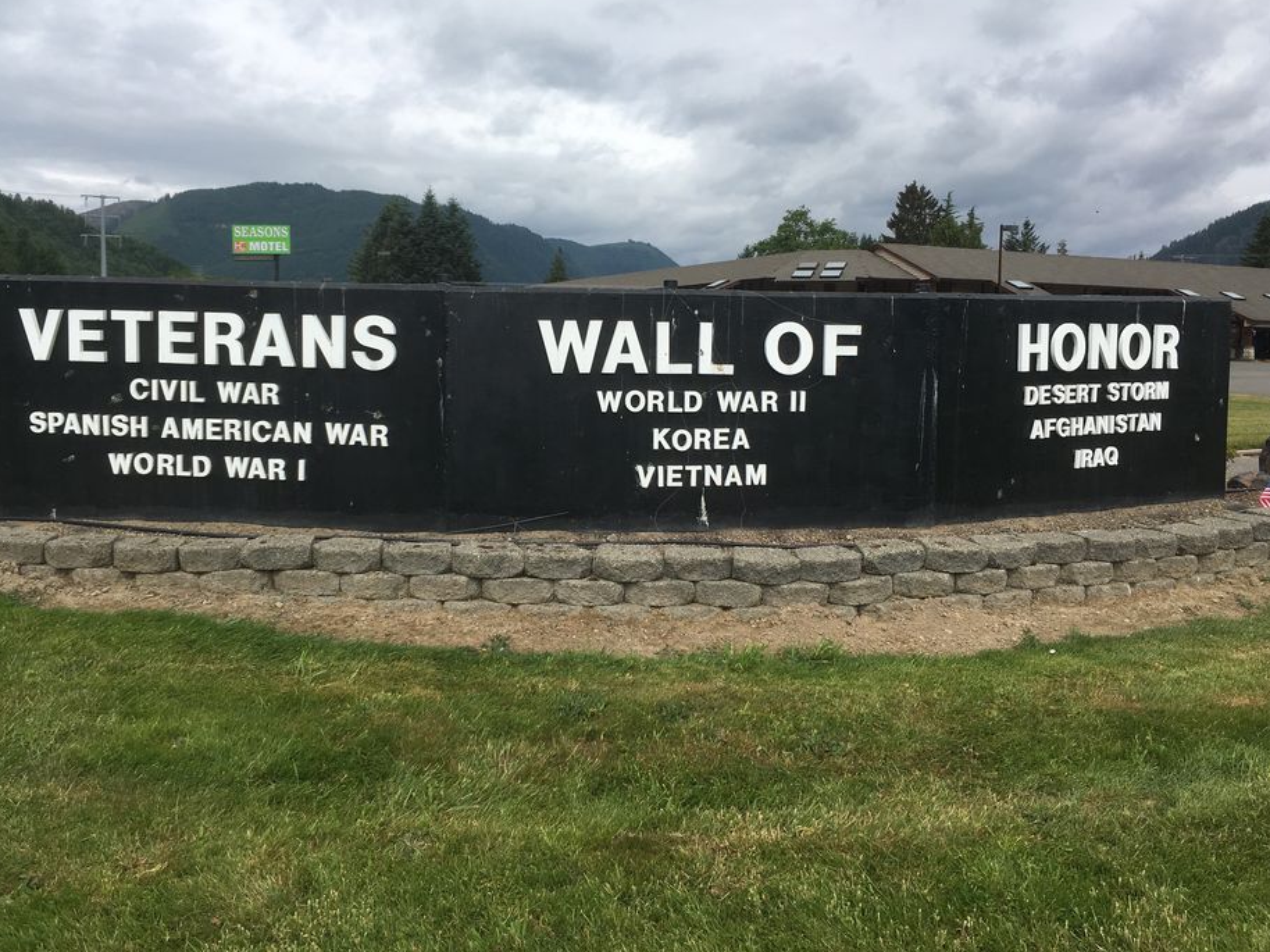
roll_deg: -0.8
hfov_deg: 56.8
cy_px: 441
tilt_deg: -4.4
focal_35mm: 32
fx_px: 1174
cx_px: 624
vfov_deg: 44.1
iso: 25
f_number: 2.2
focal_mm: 4.15
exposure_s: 1/1832
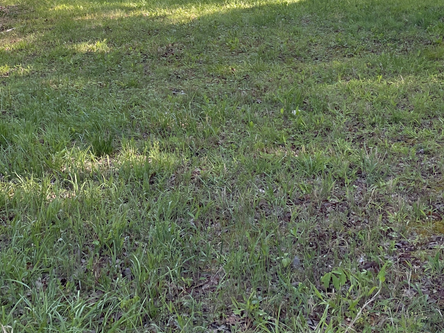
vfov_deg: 22.3
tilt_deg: -5.5
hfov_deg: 30.7
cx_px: 194
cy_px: -11
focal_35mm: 63
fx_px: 808
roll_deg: +1.4
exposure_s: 1/287
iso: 32
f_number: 1.6
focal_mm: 4.2
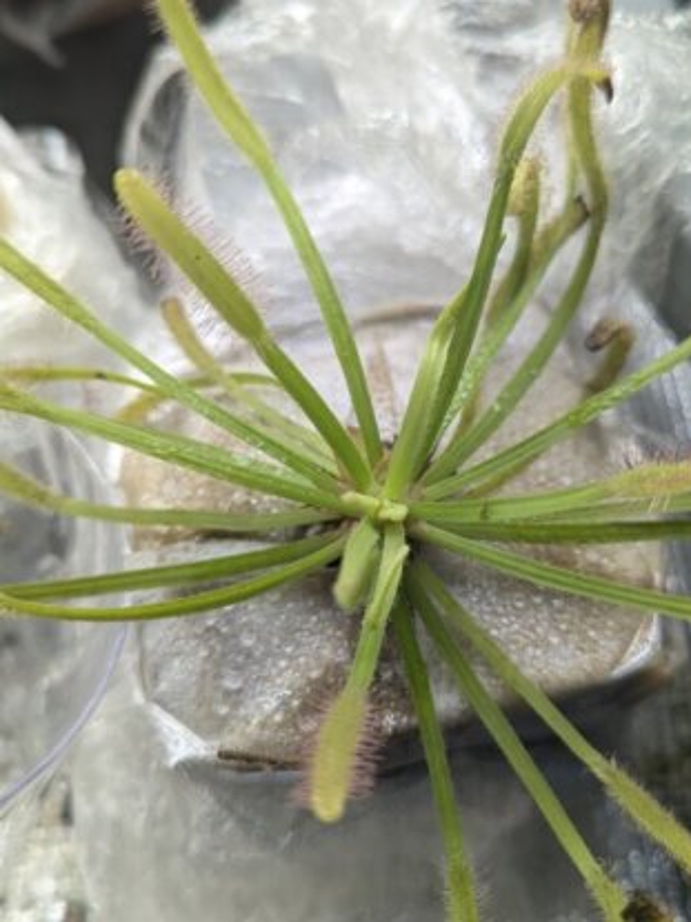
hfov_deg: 38.6
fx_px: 985
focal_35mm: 37
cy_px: 498
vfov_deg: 50.1
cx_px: 391
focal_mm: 6.81
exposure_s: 1/312
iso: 45
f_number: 1.85
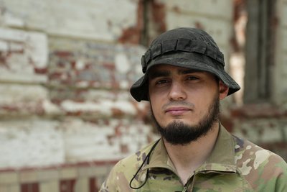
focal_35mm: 46
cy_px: 96
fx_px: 367
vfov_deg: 29.3
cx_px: 144
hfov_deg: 42.7
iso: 160
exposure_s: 1/800
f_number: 2.8
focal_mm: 46
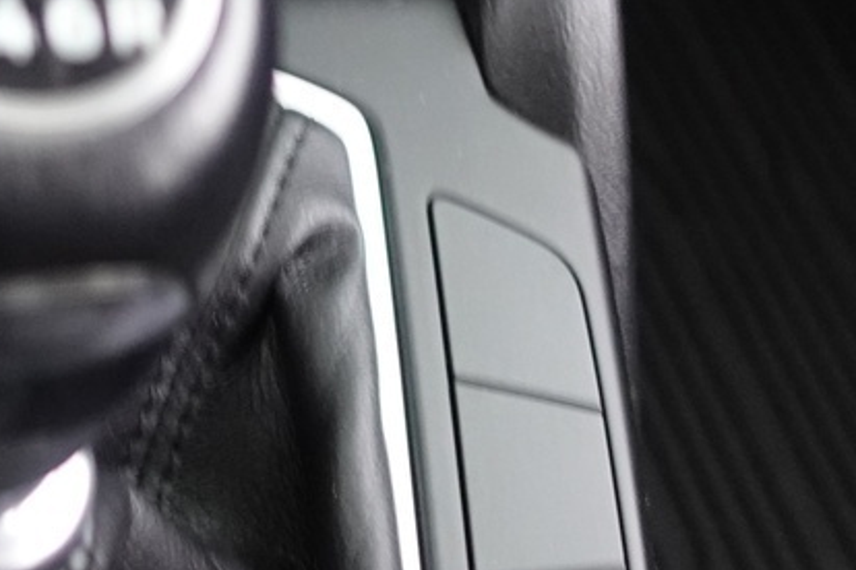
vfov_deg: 14.3
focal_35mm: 94
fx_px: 2235
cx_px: -10
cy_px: -27
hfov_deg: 20.9
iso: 1000
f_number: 1.8
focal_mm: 9.4
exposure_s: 1/8
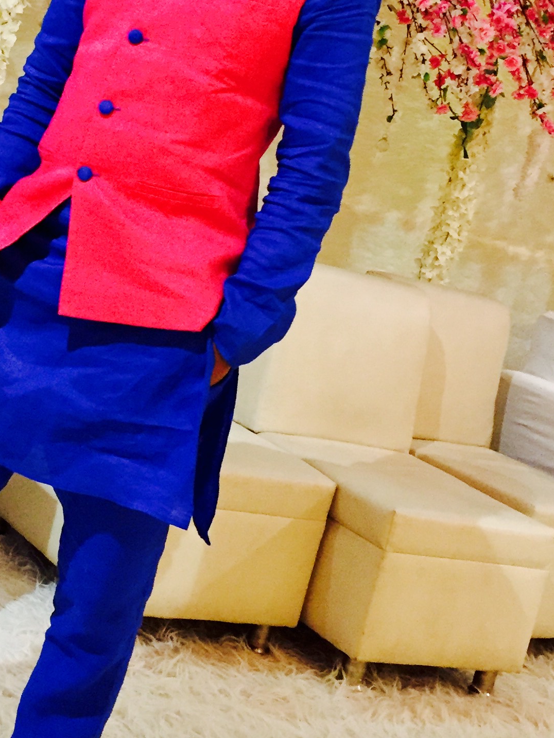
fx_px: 1408
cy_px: 210
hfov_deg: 22.0
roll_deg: -15.4
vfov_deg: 29.1
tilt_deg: -3.7
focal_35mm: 66
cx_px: 117
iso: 250
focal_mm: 4.15
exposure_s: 1/33
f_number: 2.2
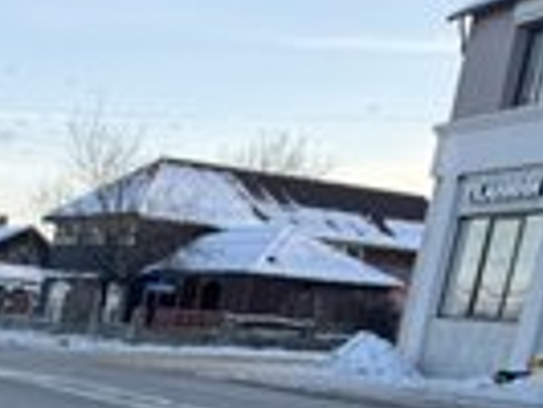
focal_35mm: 72
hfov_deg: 23.3
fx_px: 1130
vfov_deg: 18.6
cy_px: 575
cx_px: -196
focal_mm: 6.76
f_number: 1.78
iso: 80
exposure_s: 1/544
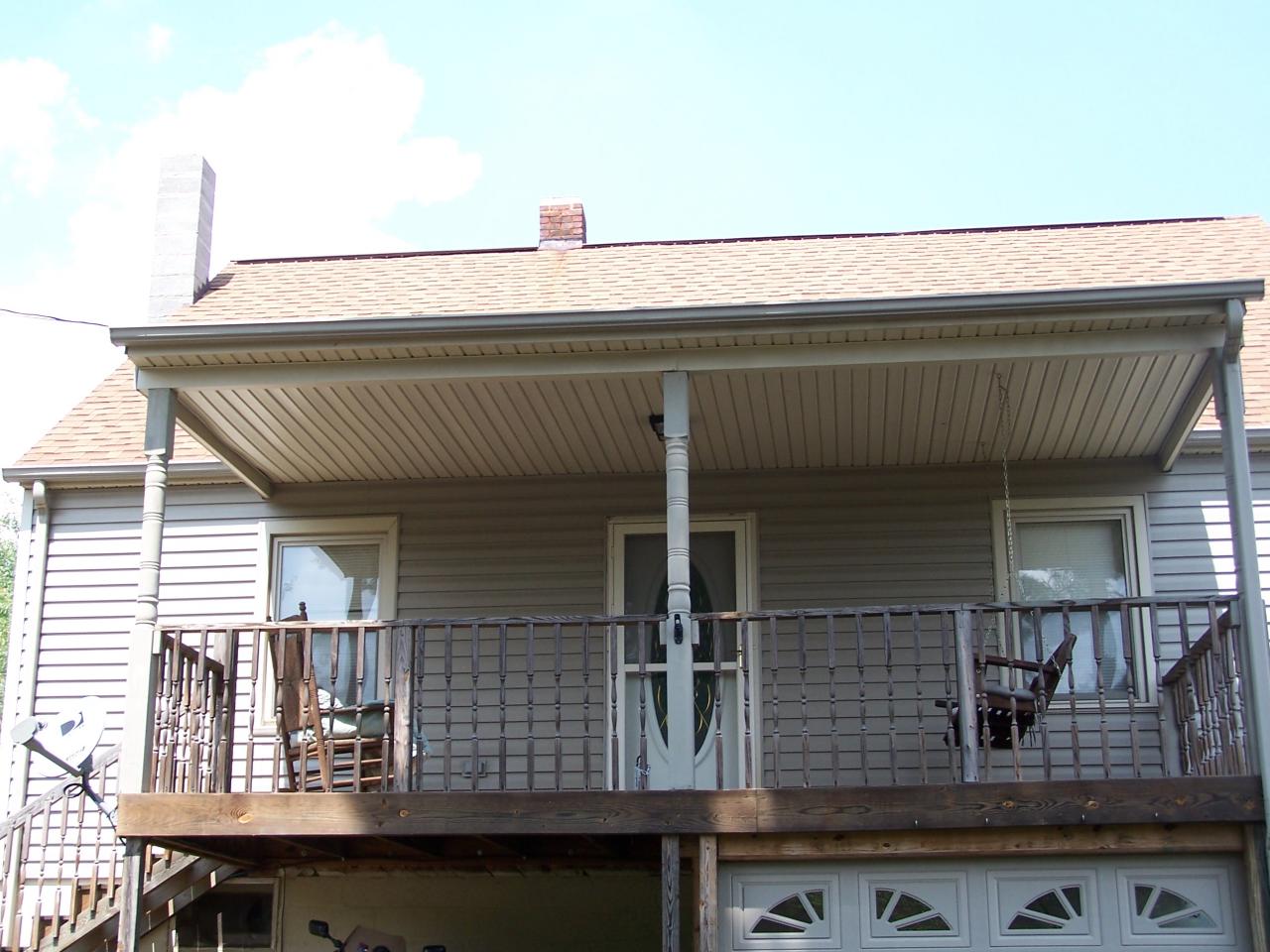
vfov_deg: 28.6
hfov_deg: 37.5
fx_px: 1871
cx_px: 635
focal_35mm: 51
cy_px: 476
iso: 80
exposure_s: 1/400
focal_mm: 8.5
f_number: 3
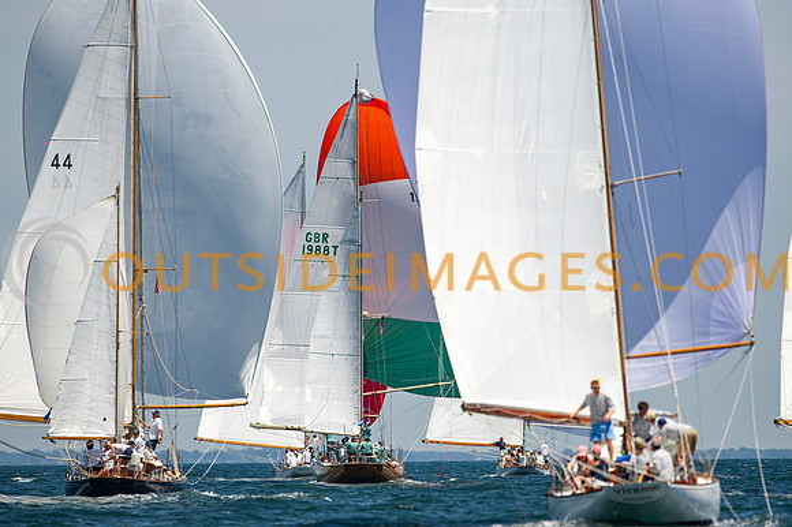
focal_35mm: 650
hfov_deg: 3.2
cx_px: 406
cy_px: 264
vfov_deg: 2.1
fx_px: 14300
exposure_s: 1/3200
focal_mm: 600
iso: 400
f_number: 5.6
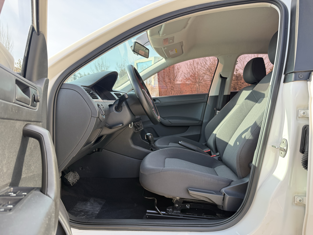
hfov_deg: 71.6
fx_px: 217
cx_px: 156
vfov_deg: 56.8
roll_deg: -0.4
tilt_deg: -4.2
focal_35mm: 24
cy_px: 118
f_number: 1.78
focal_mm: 6.76
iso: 100
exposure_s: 1/265
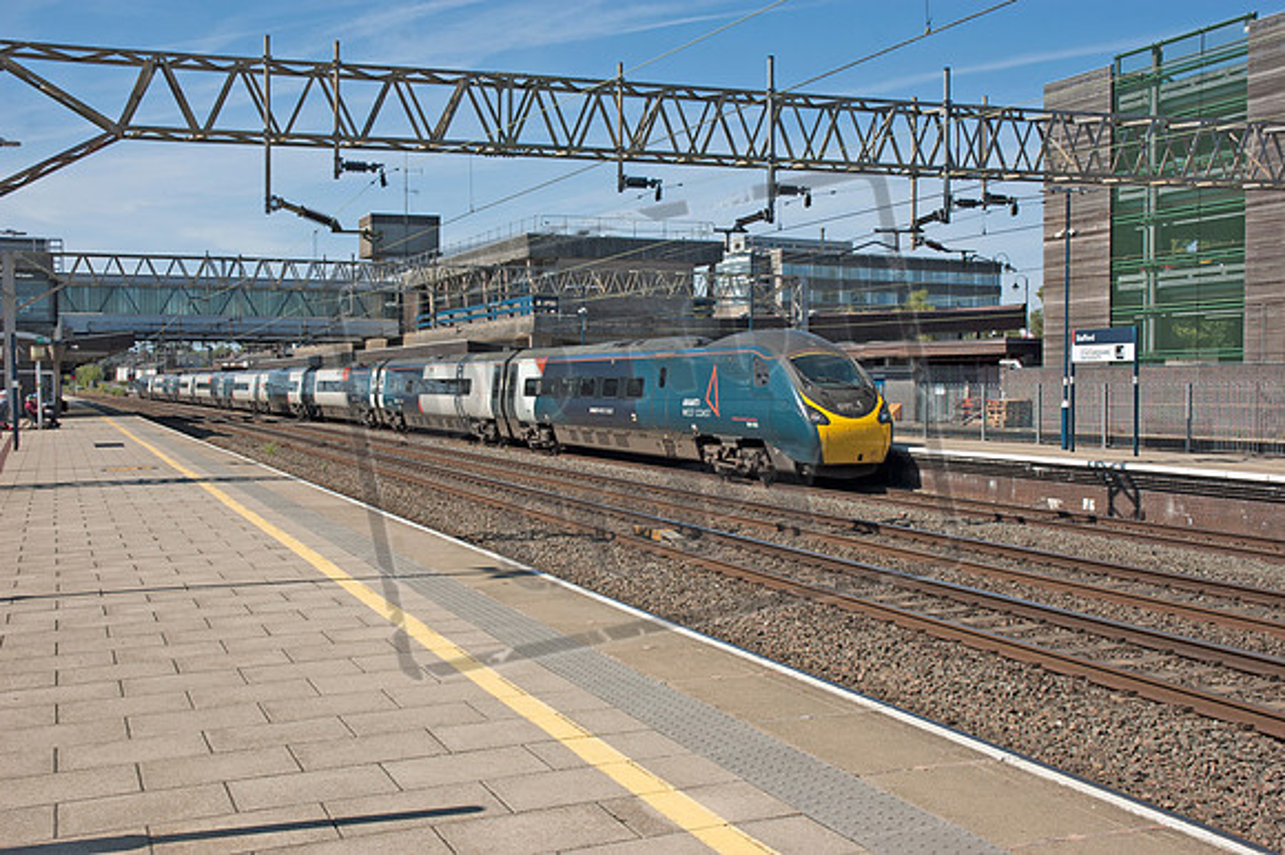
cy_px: 428
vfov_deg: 33.0
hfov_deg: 48.0
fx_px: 1445
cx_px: 642
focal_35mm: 40
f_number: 9
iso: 200
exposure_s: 1/250
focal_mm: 27
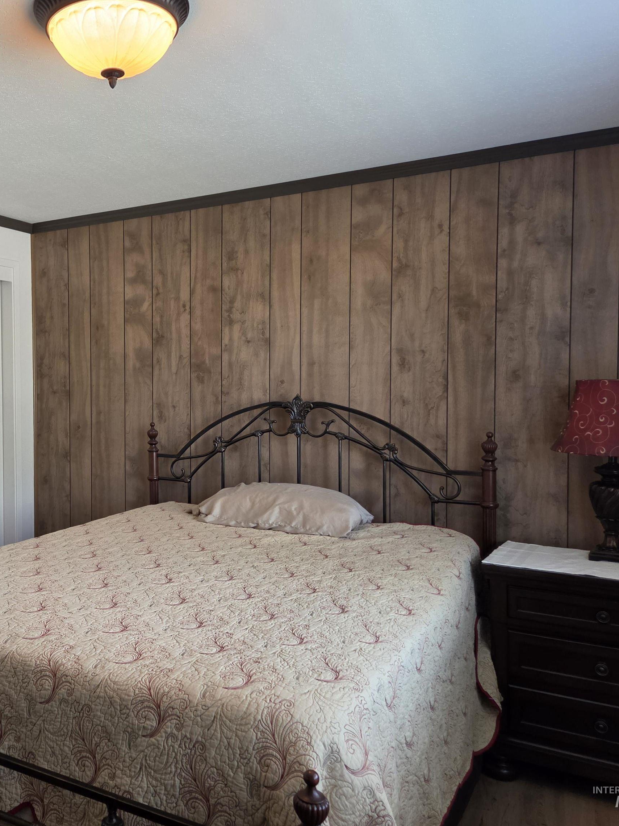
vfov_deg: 58.4
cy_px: 410
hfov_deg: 43.2
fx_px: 739
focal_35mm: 31
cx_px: 120
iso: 250
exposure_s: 1/120
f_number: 1.8
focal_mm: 5.4
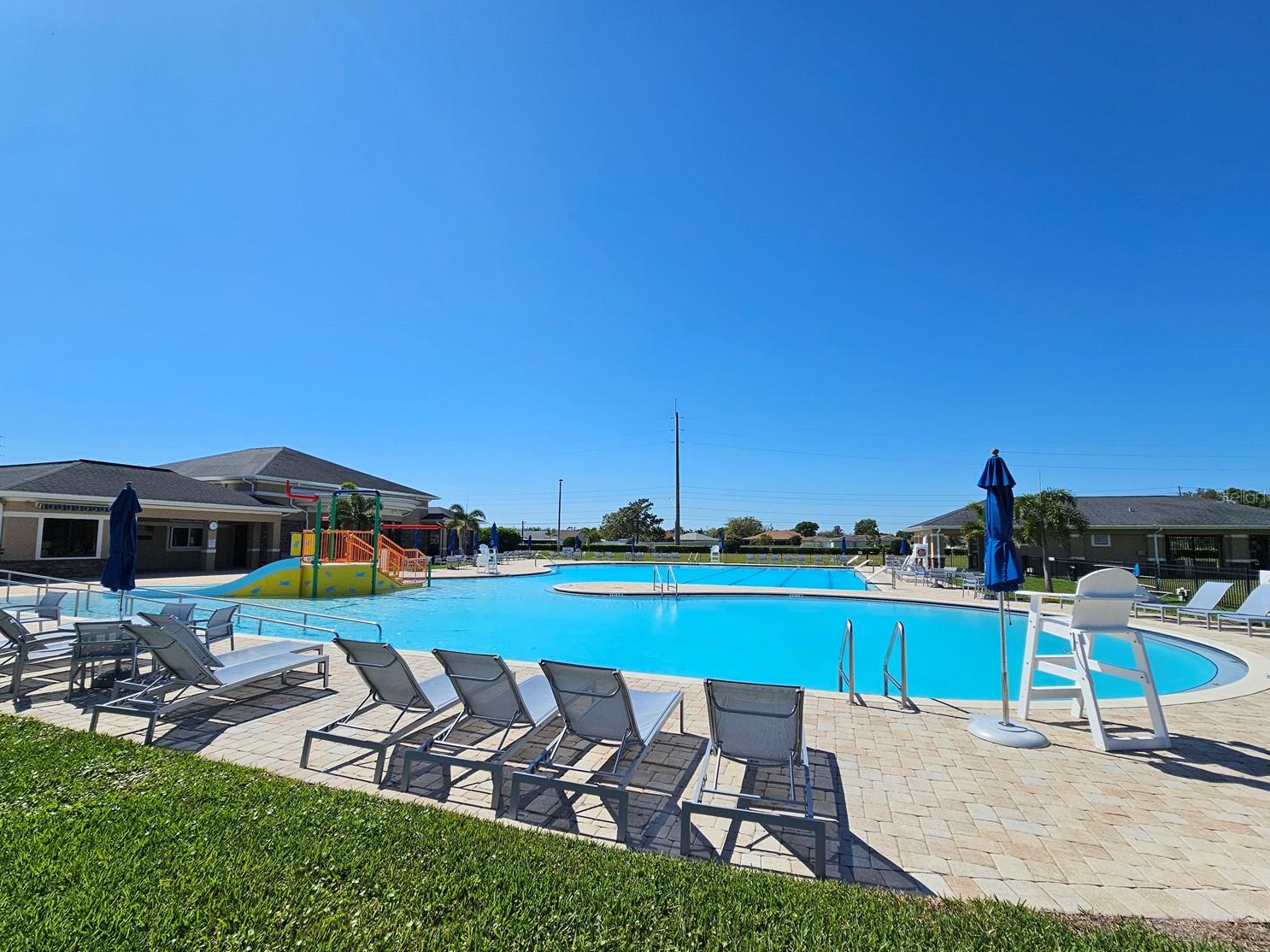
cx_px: 613
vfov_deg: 85.6
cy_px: 496
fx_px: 514
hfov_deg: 102.0
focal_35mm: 14
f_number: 2.2
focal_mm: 2.2
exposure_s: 1/4641
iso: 50
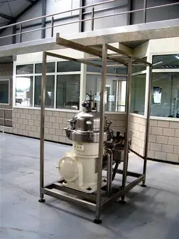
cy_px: 120
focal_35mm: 34
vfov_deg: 54.0
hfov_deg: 41.8
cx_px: 90
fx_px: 234
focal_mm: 5.6
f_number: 2.7
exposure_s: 1/90
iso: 80
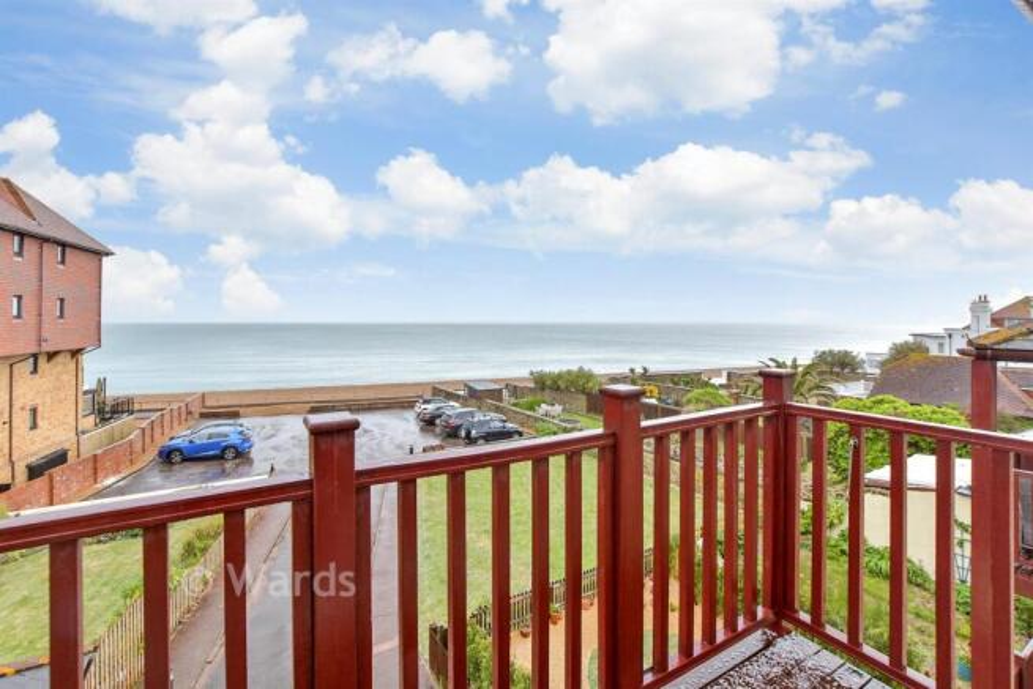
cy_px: 344
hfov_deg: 100.4
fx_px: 430
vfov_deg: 77.4
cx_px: 516
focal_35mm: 15
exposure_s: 1/40
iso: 160
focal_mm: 10
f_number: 6.3
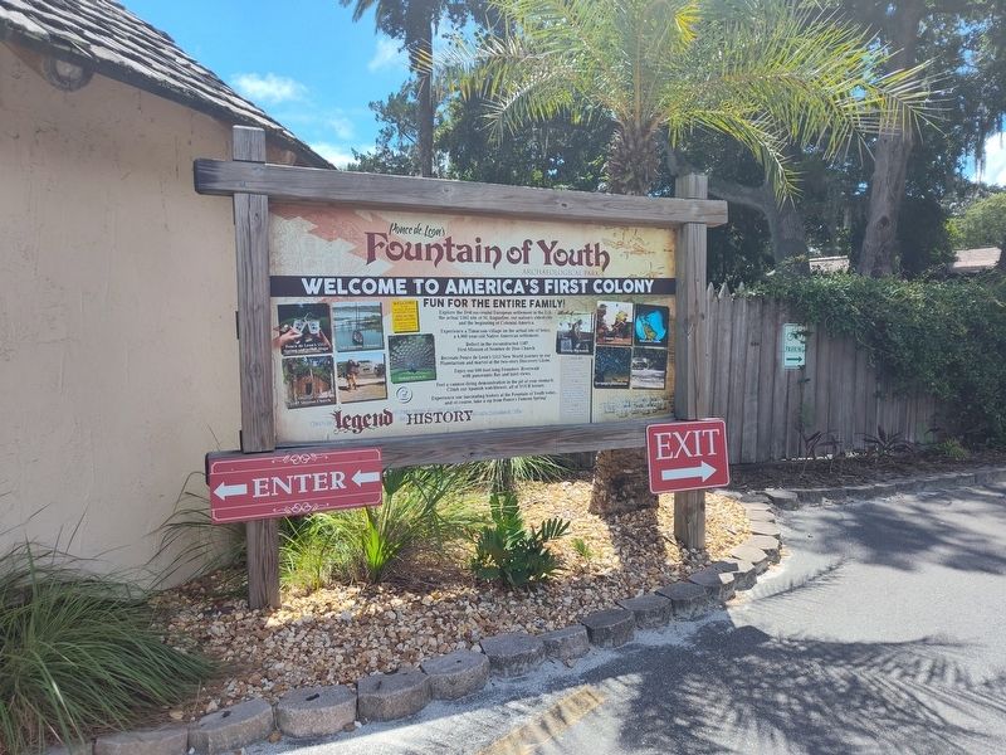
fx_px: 668
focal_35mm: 23
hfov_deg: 73.9
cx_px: 503
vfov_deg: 58.9
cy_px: 378
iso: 100
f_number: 1.8
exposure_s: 1/1105
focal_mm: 5.56
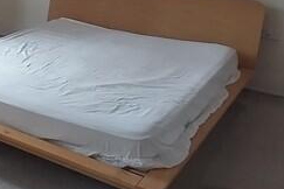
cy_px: 10
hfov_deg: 28.8
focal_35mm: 57
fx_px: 450
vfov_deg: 23.0
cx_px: -82
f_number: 2.2
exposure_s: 1/50.1
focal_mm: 1.13
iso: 80
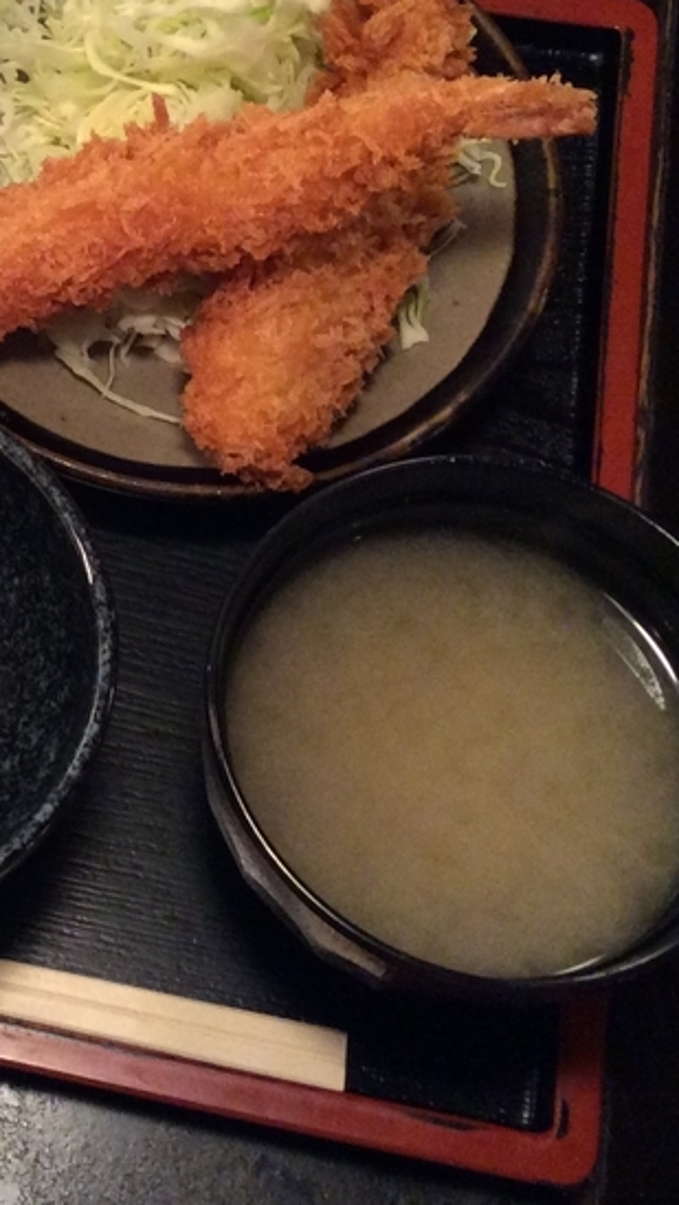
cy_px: 406
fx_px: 2077
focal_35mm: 65
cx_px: -240
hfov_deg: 17.3
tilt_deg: -65.0
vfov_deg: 32.1
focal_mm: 3.3
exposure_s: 1/24
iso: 250
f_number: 2.4
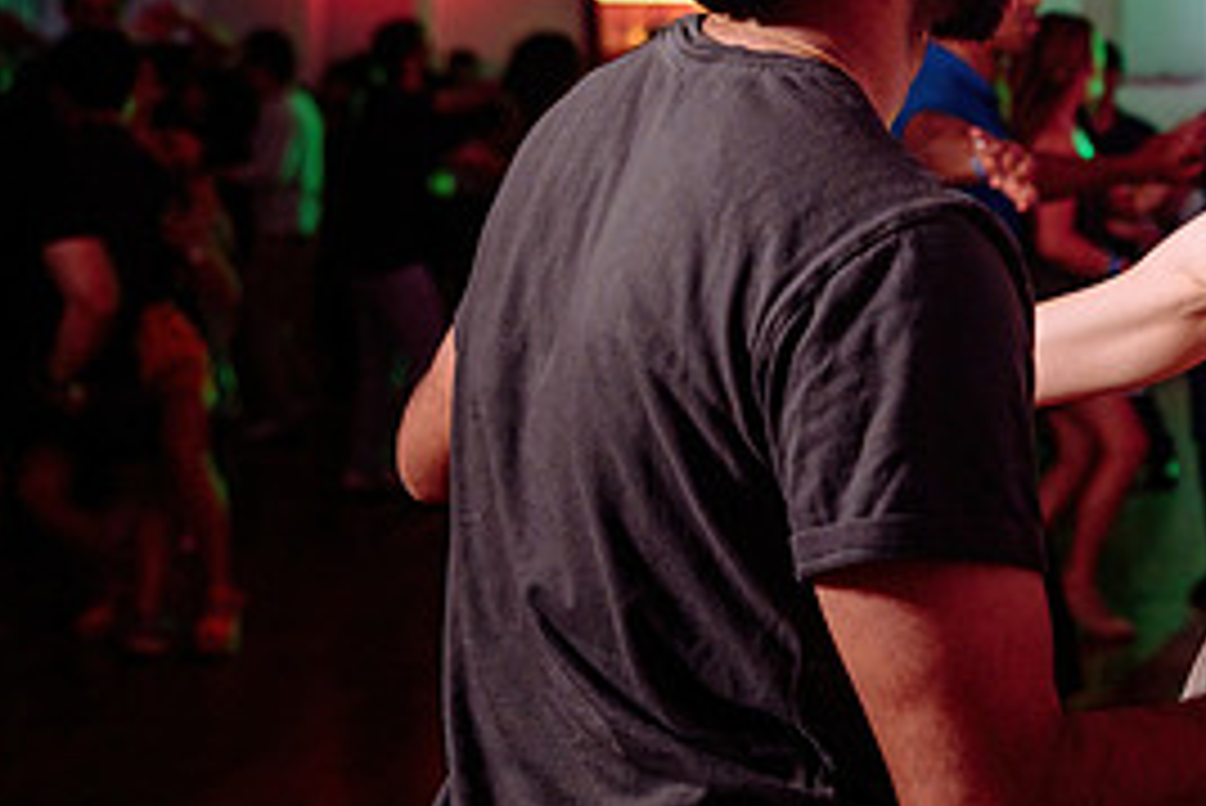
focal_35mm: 83
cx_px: 1151
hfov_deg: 23.6
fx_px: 2782
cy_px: 307
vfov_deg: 16.5
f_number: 2.8
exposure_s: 1/30
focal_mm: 34
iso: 800
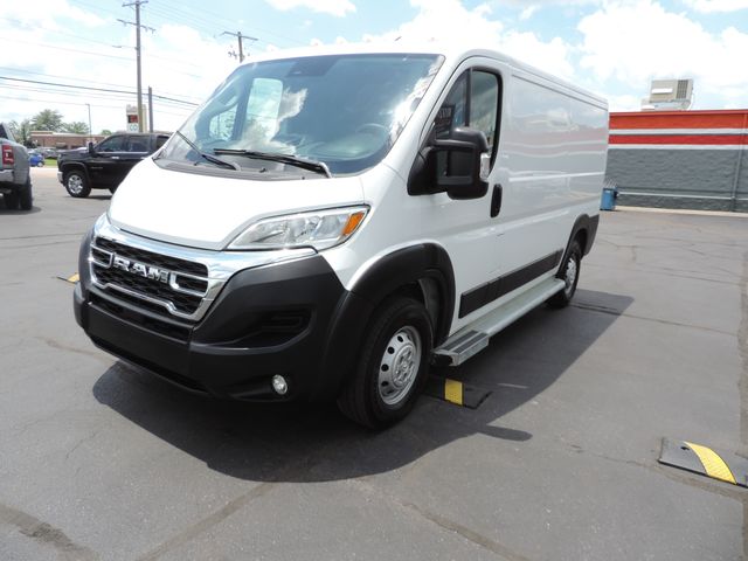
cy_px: 280
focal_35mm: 24
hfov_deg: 71.6
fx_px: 519
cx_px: 374
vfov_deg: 56.8
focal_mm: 4.3
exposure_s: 1/640
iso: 80
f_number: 3
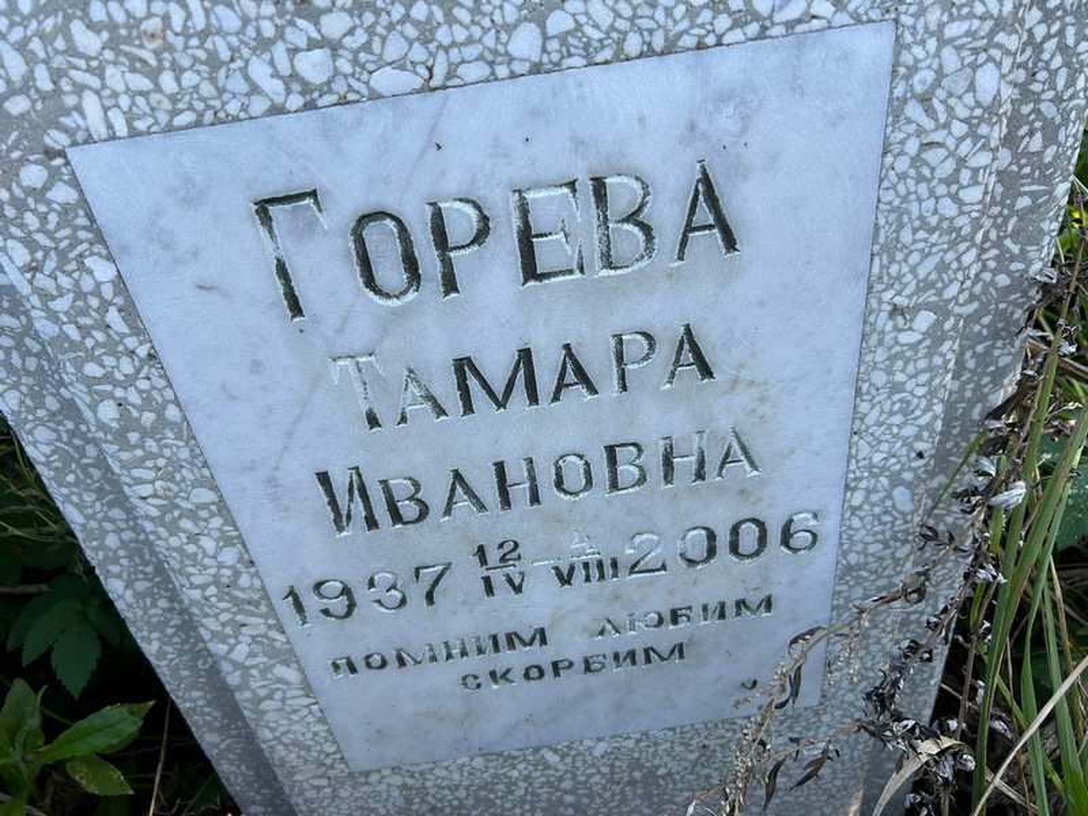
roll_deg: -0.9
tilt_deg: -35.0
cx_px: 544
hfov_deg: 67.3
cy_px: 408
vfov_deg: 53.1
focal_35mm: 26
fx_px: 817
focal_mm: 5.7
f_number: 1.5
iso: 50
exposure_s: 1/395
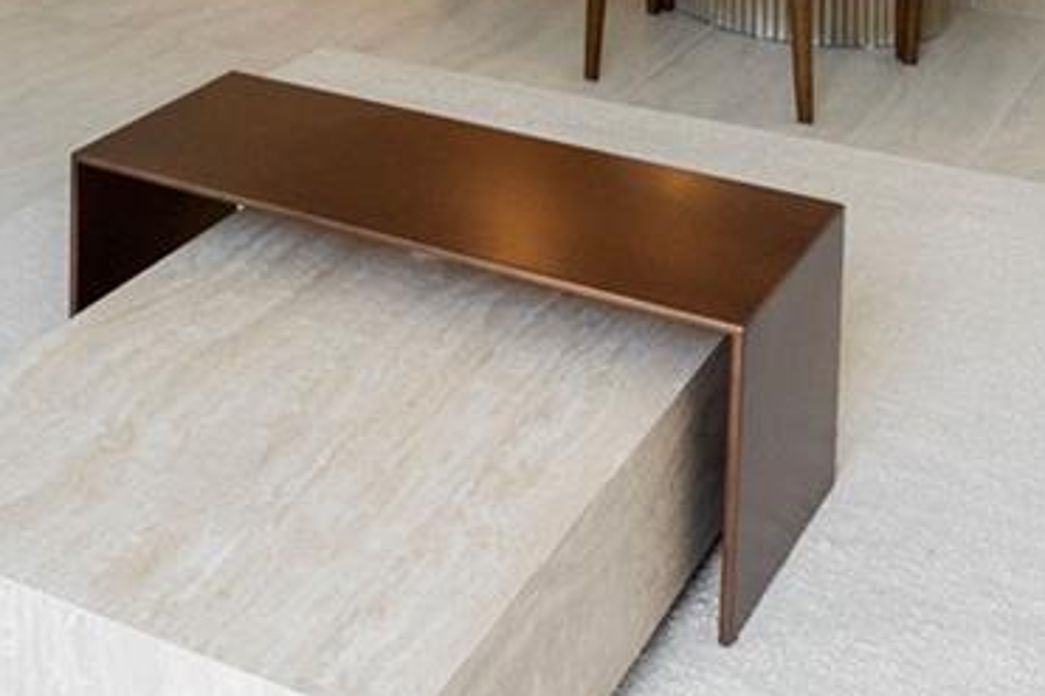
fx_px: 2064
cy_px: -564
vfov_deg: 16.1
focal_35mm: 71
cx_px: 87
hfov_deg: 27.3
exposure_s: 1/30
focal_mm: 11
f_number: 8
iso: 800
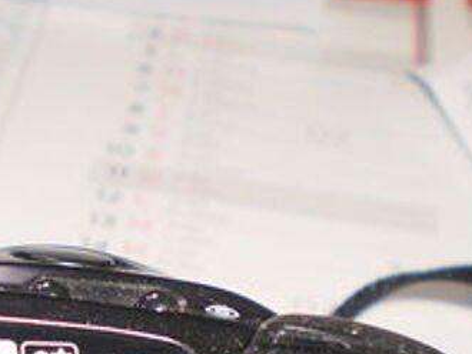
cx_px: 39
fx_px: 1487
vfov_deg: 13.4
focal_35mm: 109
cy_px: 355
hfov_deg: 17.7
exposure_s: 1/30
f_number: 3.1
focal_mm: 6.3
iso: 125
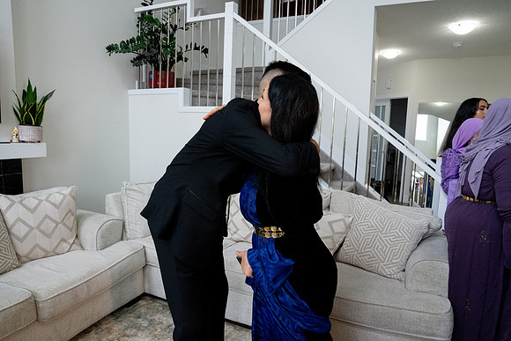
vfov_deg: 53.2
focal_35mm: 24
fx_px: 341
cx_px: 256
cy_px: 170
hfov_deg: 73.7
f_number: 10
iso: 6400
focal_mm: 24
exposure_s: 1/160
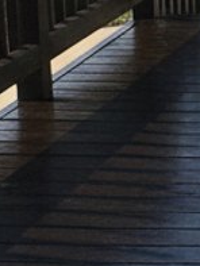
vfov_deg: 14.1
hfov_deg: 9.1
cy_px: 97
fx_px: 1077
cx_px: 538
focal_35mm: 140
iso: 644
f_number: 1.8
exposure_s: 1/630
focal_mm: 6.4
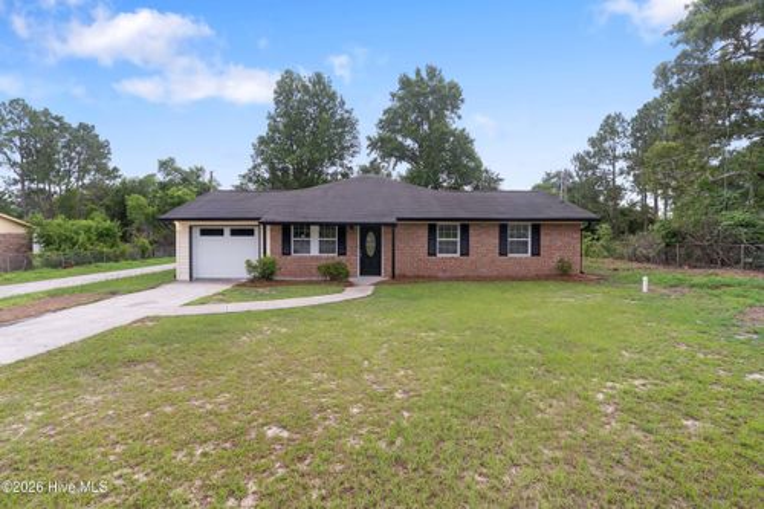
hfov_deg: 93.3
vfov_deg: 70.4
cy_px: 254
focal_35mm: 17
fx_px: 361
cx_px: 382
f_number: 8
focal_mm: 17
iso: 50
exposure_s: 1/15
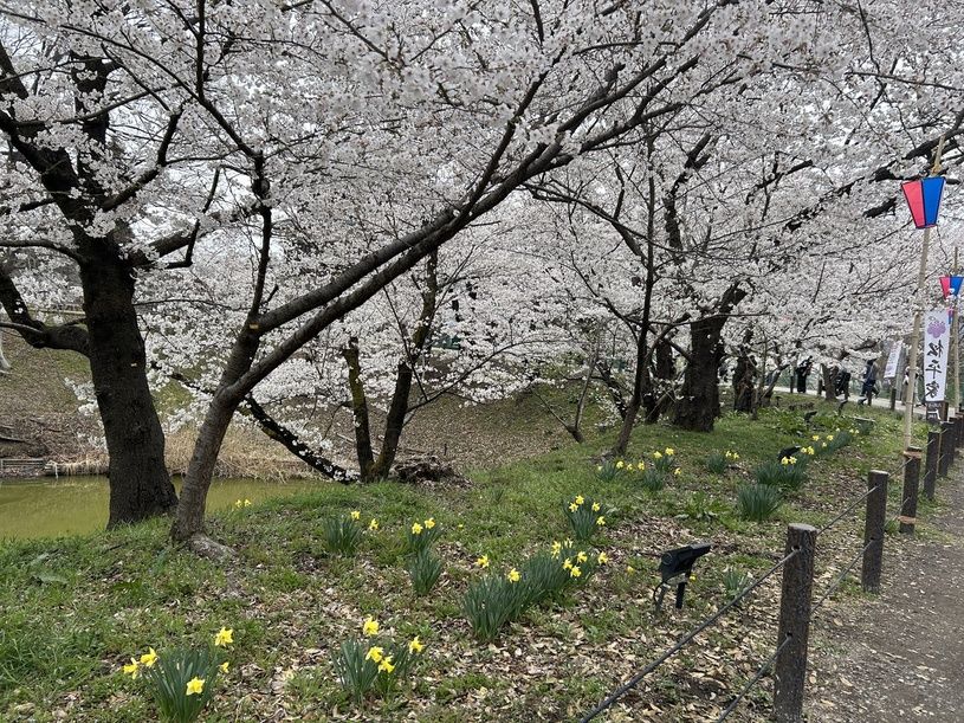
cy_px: 362
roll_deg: -4.6
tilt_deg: -2.0
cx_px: 482
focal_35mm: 26
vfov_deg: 53.1
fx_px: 724
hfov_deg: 67.3
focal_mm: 5.7
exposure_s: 1/1377
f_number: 1.5
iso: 50
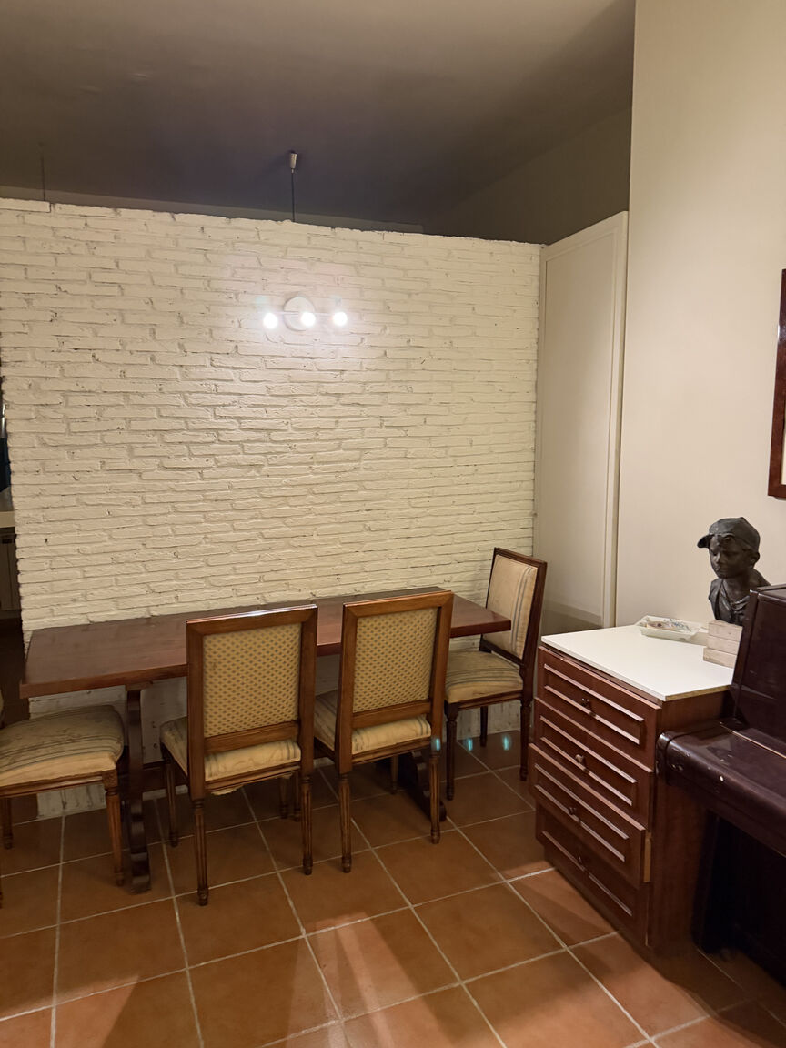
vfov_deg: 71.6
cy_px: 524
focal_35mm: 24
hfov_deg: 56.8
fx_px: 727
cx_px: 393
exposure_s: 1/50
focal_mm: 6.76
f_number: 1.78
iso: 640
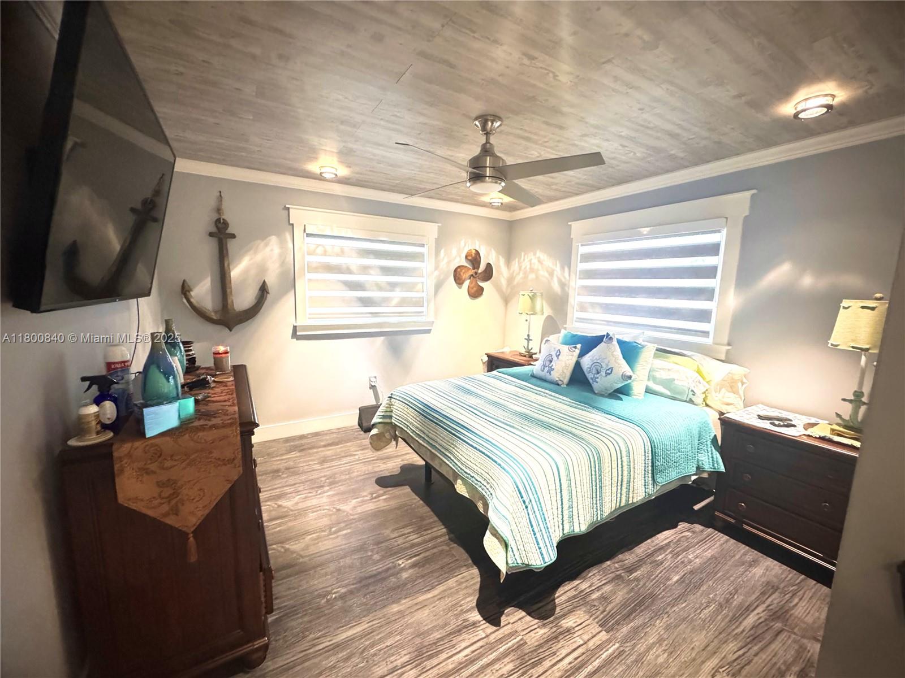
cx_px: 452
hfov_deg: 102.1
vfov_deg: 85.7
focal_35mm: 14
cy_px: 339
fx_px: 366
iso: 1250
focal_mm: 2.22
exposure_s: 1/30
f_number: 2.2
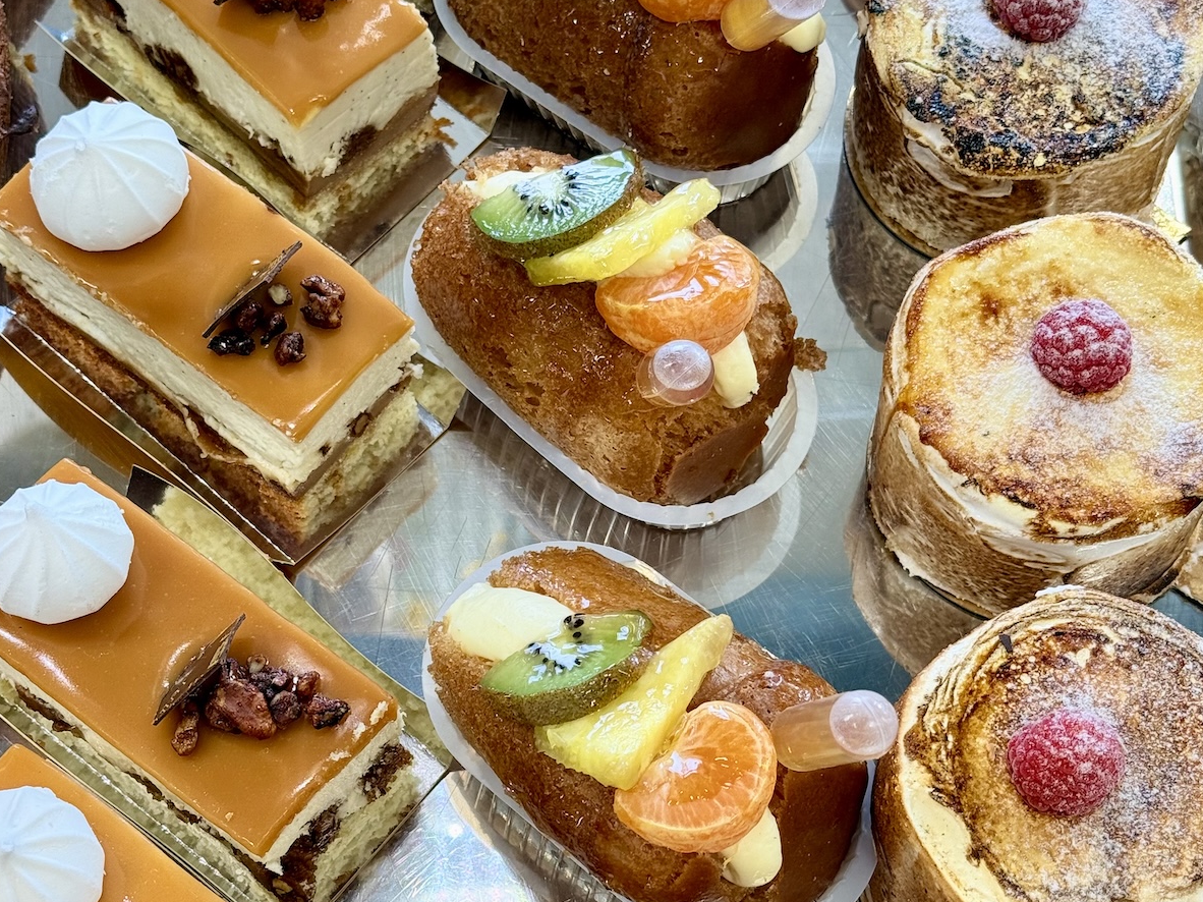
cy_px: 534
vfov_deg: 22.6
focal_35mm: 65
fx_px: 2258
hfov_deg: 29.8
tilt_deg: -64.1
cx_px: 597
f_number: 1.78
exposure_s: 1/184
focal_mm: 6.76
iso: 64
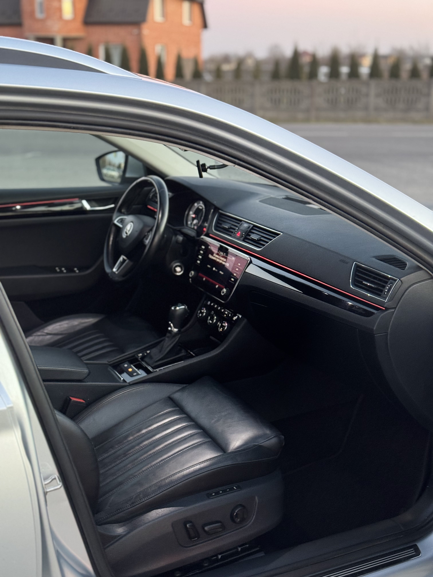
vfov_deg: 39.7
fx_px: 801
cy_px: 288
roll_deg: +1.5
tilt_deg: -13.7
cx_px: 216
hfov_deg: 30.3
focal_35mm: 48
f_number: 1.78
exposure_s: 1/40
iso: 400
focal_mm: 6.76
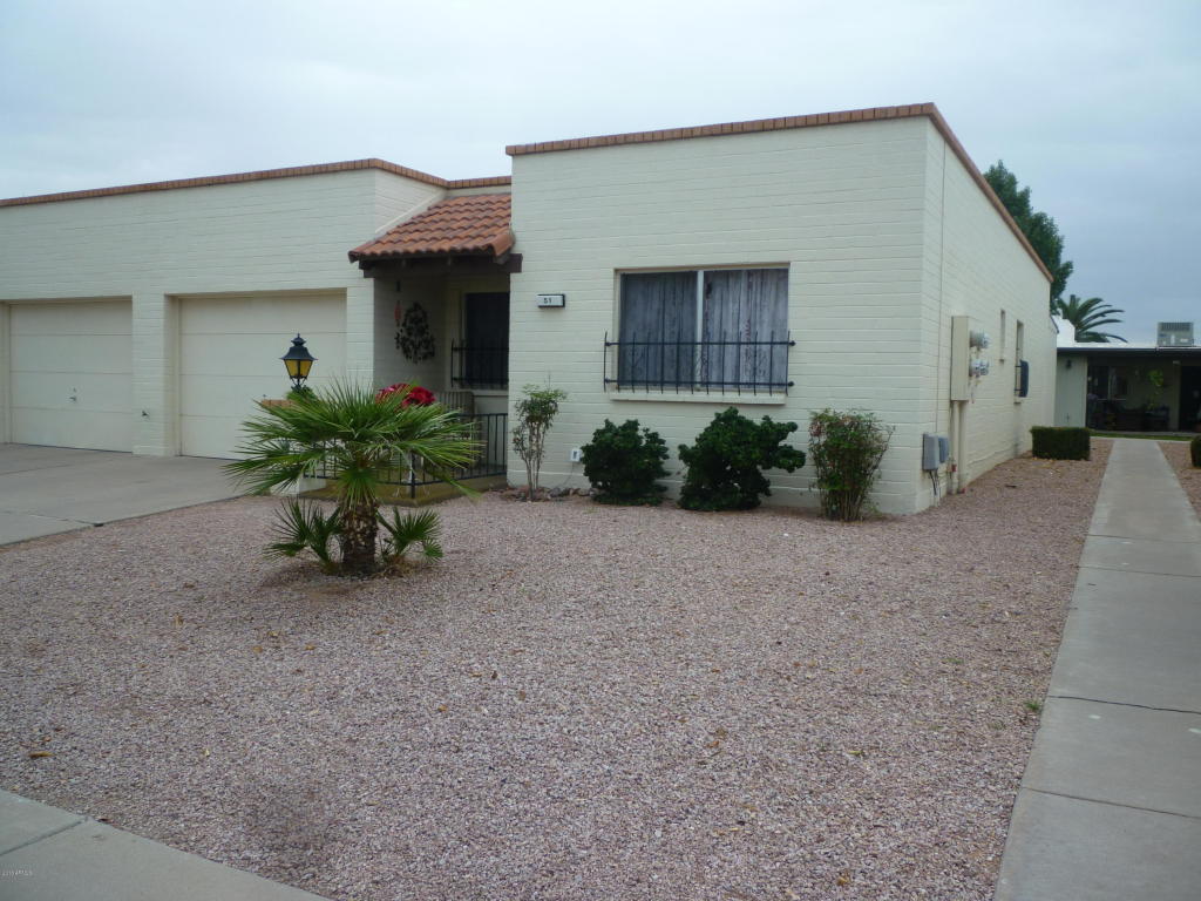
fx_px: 1006
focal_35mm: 29
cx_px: 600
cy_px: 450
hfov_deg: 61.7
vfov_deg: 48.2
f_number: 3.3
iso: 80
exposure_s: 1/500
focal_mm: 5.2
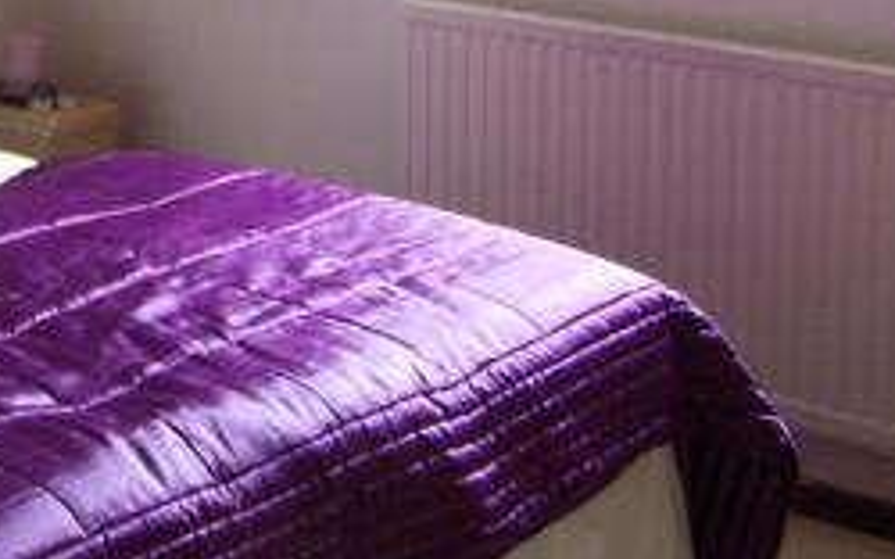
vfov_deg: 13.5
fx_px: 2292
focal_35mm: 94
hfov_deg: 21.5
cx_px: 45
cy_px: -113
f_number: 2.8
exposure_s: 1/10
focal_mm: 6.3
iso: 140
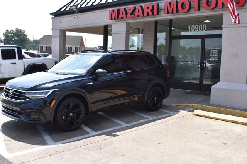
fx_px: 267
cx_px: 124
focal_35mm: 39
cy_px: 82
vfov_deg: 34.2
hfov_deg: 49.6
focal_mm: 26
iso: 400
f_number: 10
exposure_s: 1/320
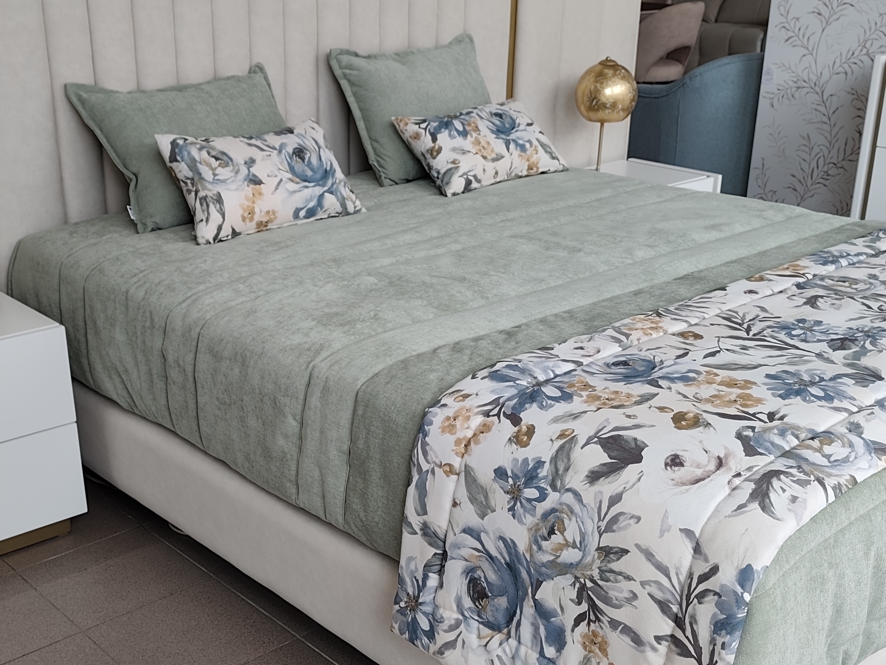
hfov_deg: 42.9
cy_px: 394
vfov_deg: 32.8
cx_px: 417
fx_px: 1126
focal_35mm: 44
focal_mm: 6.19
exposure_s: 1/144
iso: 50
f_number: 1.65
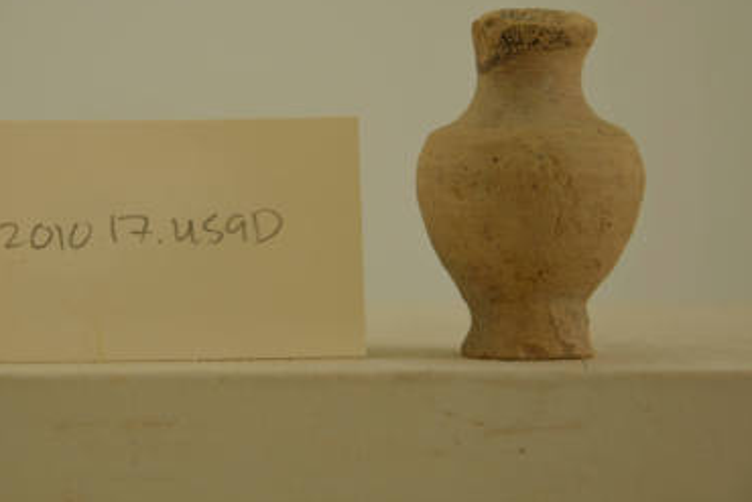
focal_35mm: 158
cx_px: 276
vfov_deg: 8.7
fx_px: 3302
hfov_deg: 13.0
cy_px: 181
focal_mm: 78
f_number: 5.6
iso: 200
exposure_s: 1/50
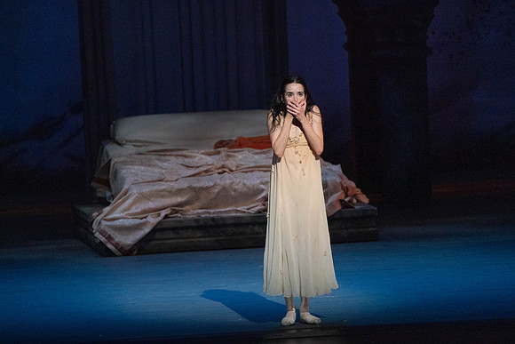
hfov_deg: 5.2
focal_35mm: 394
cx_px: 258
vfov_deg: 3.5
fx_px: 5637
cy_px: 172
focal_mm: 394
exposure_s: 1/250
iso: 8000
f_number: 6.3
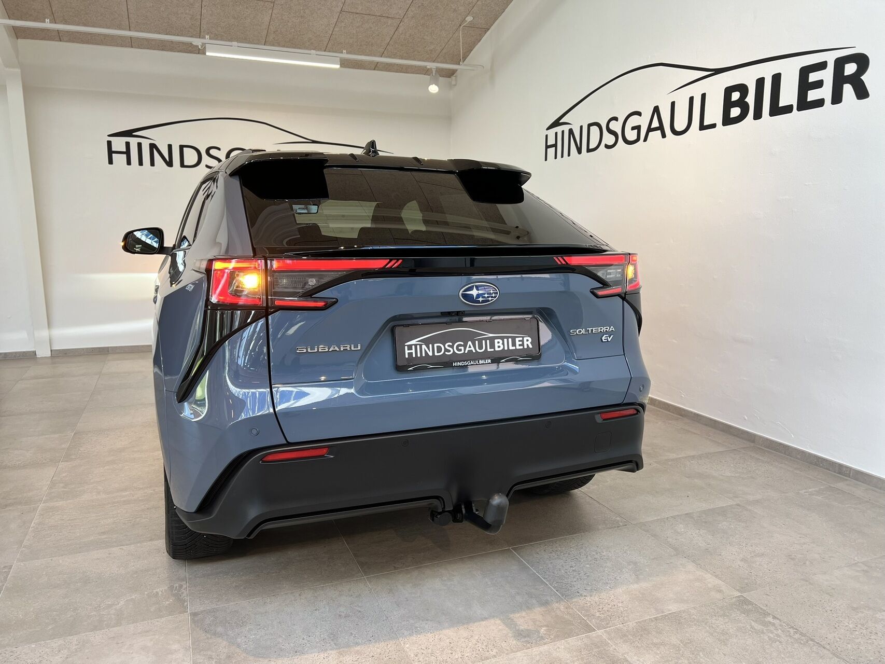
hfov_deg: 67.3
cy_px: 332
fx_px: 665
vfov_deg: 53.1
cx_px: 442
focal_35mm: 26
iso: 32
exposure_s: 1/122
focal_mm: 5.7
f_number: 1.5
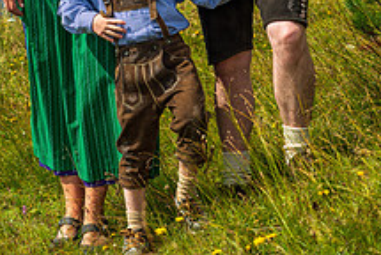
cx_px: 147
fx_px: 2215
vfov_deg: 6.6
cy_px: -18
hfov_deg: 9.8
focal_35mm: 209
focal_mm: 100
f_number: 6.3
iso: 100
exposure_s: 1/1000
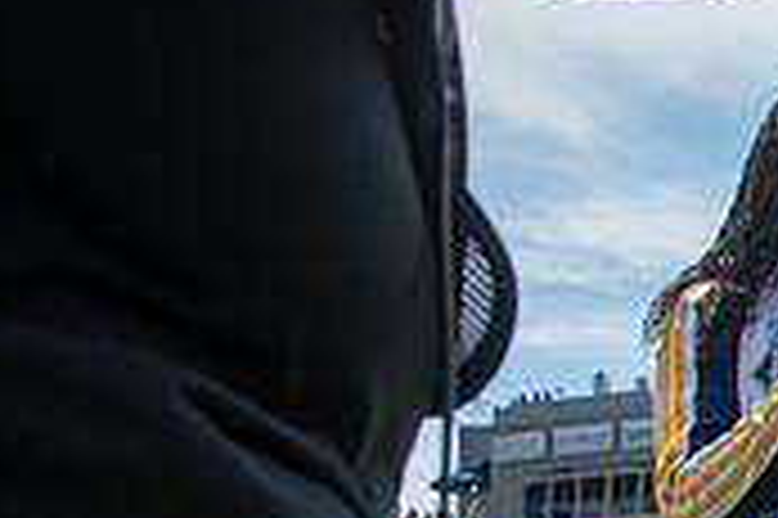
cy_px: 736
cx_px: 1250
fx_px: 2245
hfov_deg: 17.2
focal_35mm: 104
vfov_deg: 12.6
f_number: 5.6
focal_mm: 31
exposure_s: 1/800
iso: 200
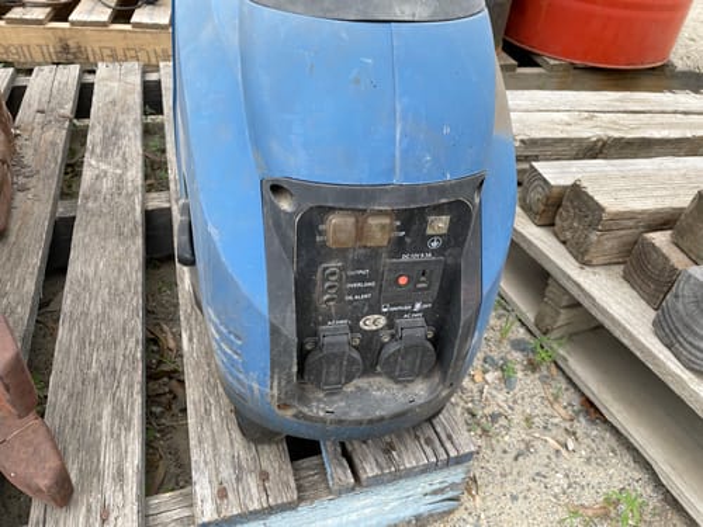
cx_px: 352
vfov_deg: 53.1
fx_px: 528
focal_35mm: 26
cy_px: 264
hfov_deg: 67.3
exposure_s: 1/229
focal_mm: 4.2
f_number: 1.6
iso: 32
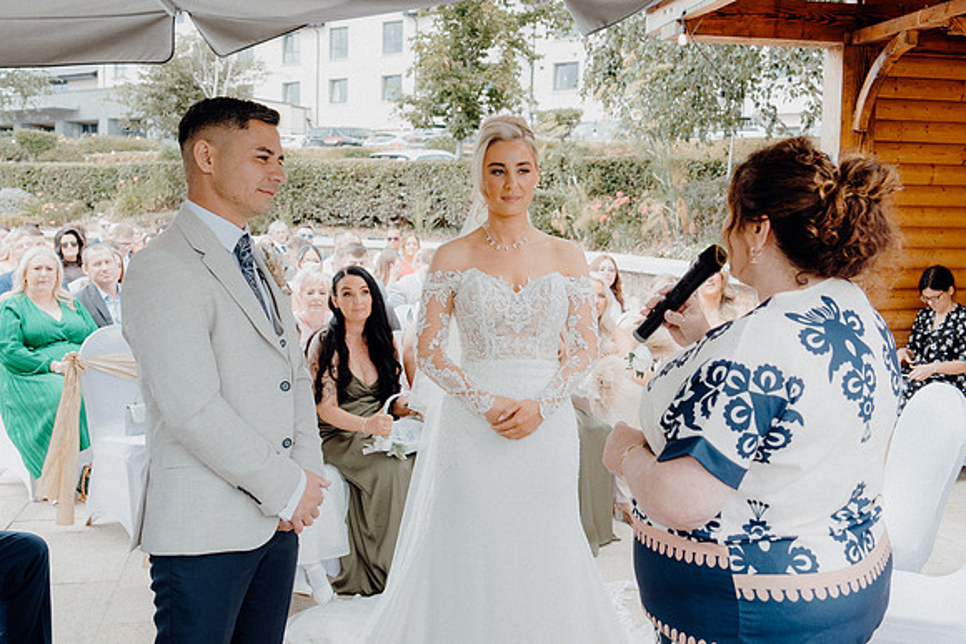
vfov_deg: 36.9
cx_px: 483
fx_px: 966
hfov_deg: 53.1
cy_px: 322
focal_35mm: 36
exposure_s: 1/200
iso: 125
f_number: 3.5
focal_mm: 24
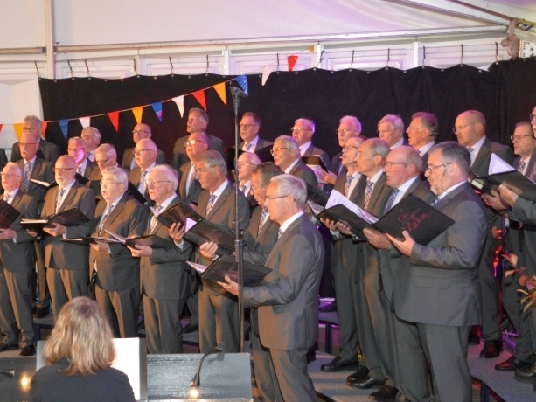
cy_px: 209
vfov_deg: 26.6
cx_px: 157
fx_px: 852
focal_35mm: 55
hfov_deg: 34.4
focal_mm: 26
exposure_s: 1/60
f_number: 3.8
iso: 2500
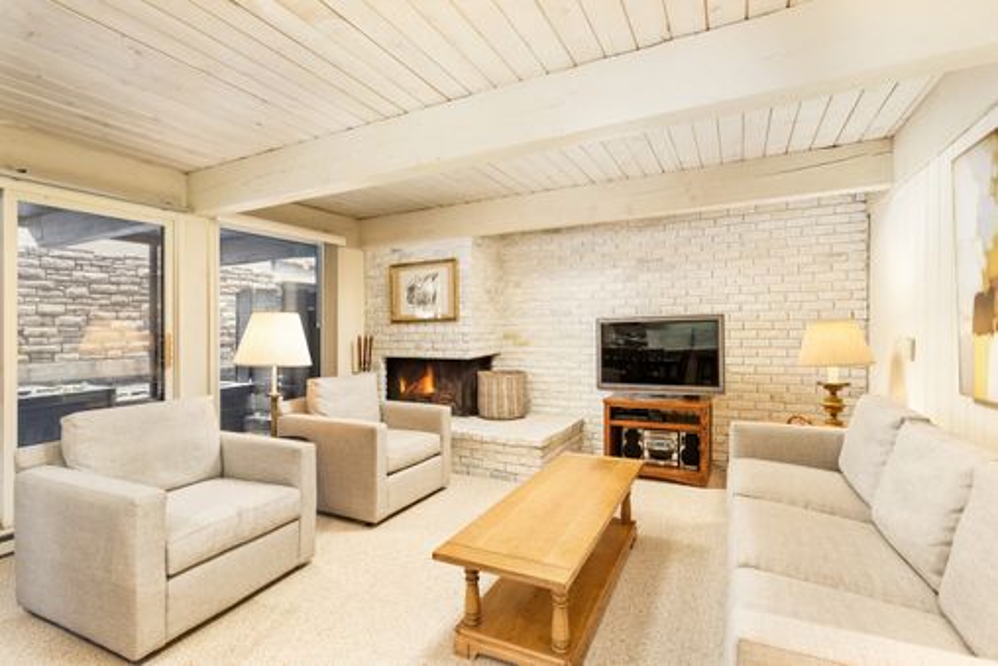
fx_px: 471
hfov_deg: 93.3
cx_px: 499
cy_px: 333
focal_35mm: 17
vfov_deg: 70.5
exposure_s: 1/3
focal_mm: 17
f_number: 7.1
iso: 640
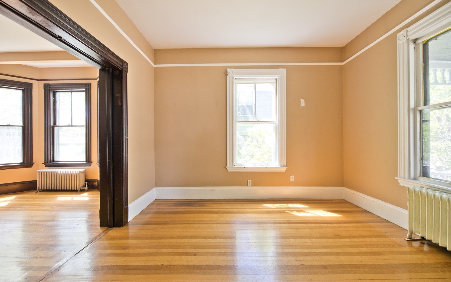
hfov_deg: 101.5
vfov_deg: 74.8
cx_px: 224
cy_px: 142
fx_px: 184
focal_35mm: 15
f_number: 3.5
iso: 400
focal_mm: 14
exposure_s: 1/250
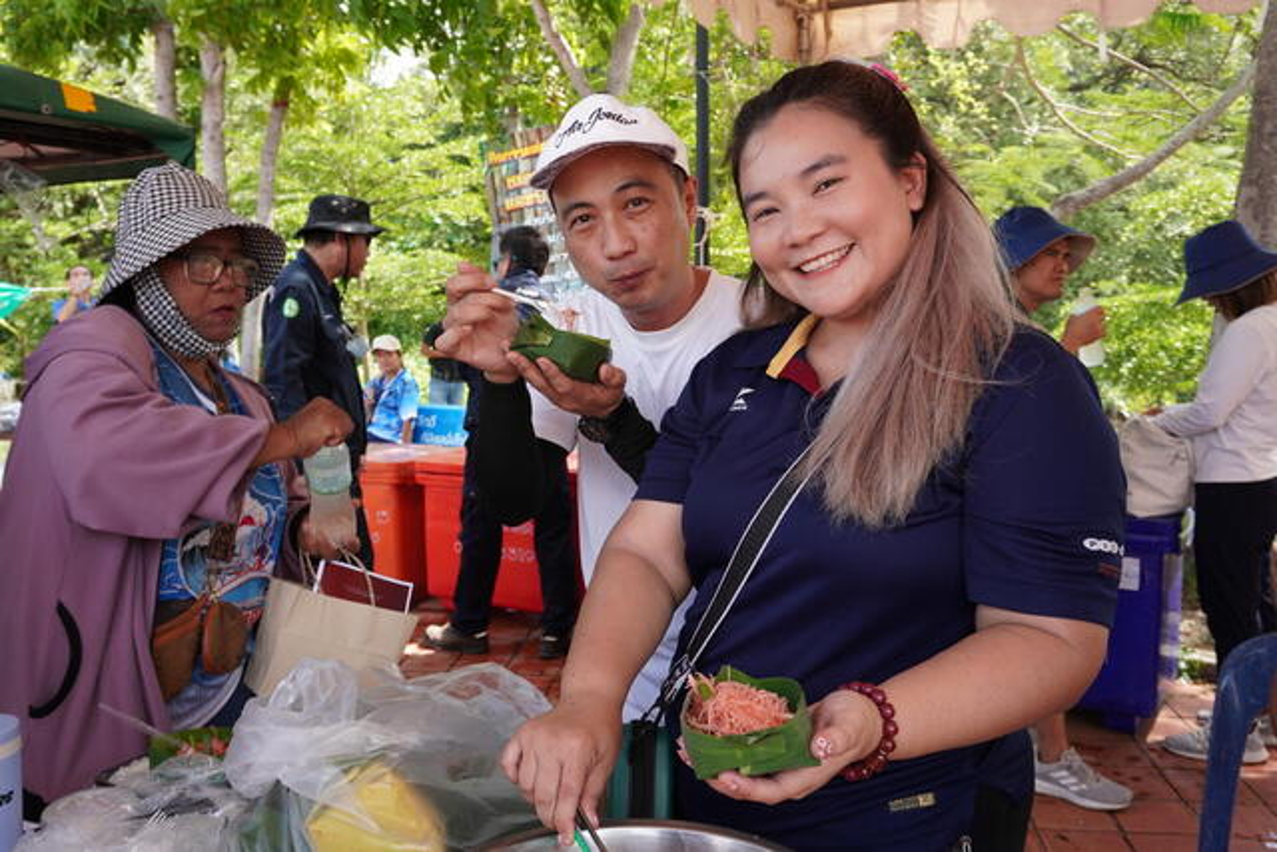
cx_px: 638
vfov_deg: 43.6
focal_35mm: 30
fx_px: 1064
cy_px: 426
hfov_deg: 61.9
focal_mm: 20
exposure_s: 1/160
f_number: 5.6
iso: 250
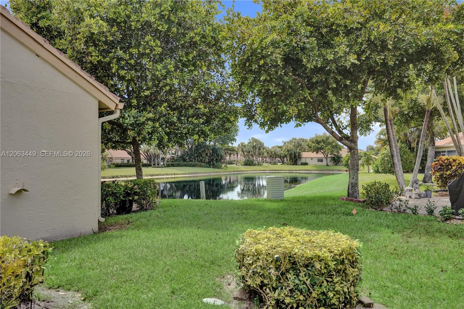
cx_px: 232
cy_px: 154
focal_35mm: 30
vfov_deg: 43.6
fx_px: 386
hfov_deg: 62.0
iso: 800
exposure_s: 1/8000
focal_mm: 30
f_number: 3.5
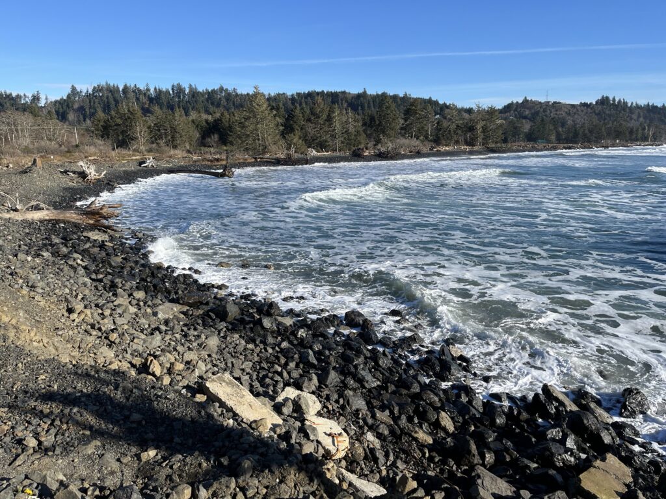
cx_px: 333
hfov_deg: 67.3
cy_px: 250
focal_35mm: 26
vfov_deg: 53.1
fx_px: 500
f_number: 1.6
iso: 50
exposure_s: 1/3521
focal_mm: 5.1
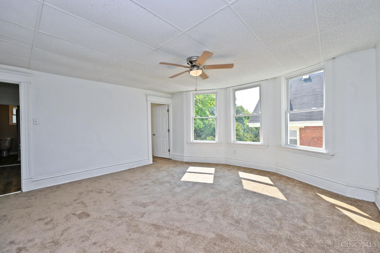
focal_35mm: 14
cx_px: 190
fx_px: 148
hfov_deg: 104.3
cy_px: 126
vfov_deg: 81.2
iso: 100
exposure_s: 1/160
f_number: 6.3
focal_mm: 14
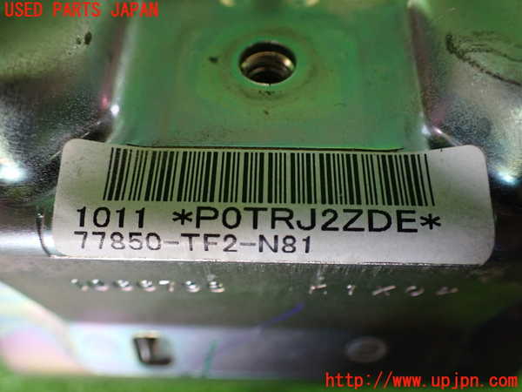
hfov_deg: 60.0
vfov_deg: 46.8
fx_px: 452
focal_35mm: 30
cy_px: 196
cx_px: 261
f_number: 2.3
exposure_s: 1/30
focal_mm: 5.4
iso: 800
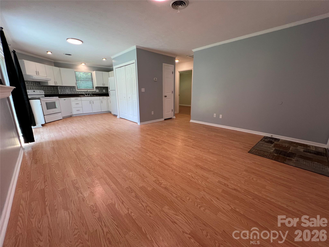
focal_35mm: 13
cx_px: 164
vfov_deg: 89.9
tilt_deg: -14.1
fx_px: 124
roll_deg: +0.5
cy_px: 124
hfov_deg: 106.2
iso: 125
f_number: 1.8
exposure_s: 1/120
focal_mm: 1.57
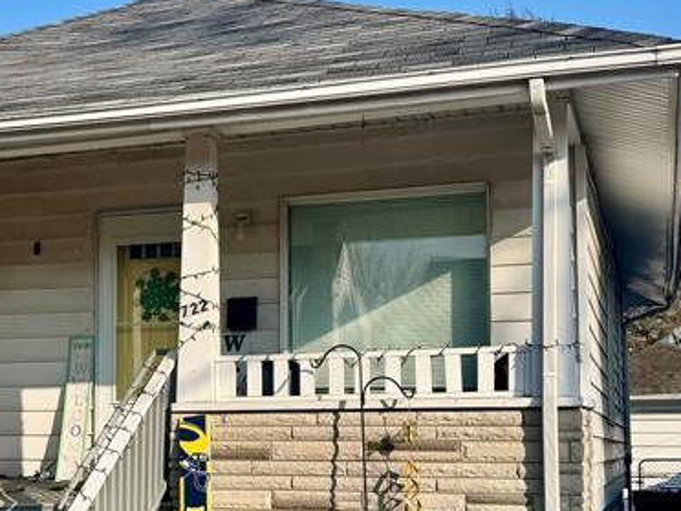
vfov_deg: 22.1
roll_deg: +1.6
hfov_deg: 28.8
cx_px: 145
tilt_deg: +3.5
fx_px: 1298
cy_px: 355
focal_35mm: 66
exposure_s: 1/4049
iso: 80
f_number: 1.78
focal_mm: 6.76
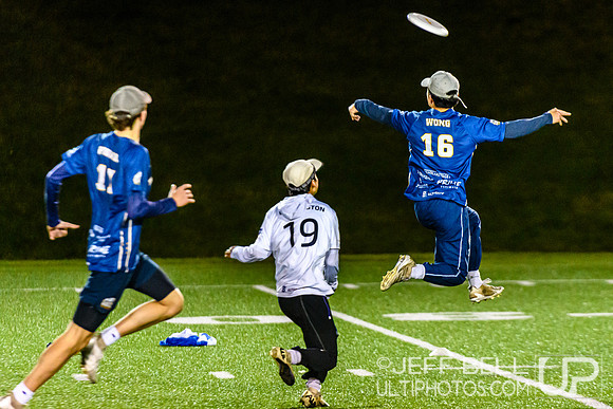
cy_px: 184
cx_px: 356
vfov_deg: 3.9
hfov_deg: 5.9
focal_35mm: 352
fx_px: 5987
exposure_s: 1/800
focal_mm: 200
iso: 4000
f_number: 3.2
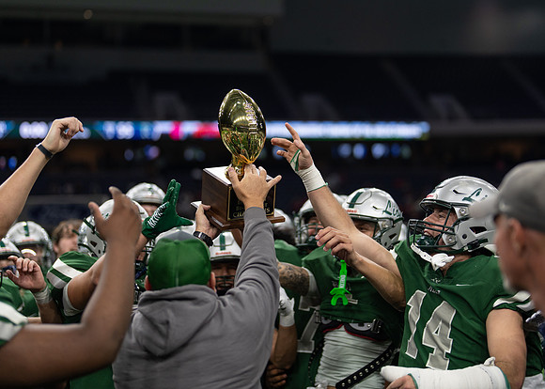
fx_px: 965
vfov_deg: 22.8
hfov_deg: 31.5
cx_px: 297
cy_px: 159
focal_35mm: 62
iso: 500
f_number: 1.2
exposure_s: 1/1250
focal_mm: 50
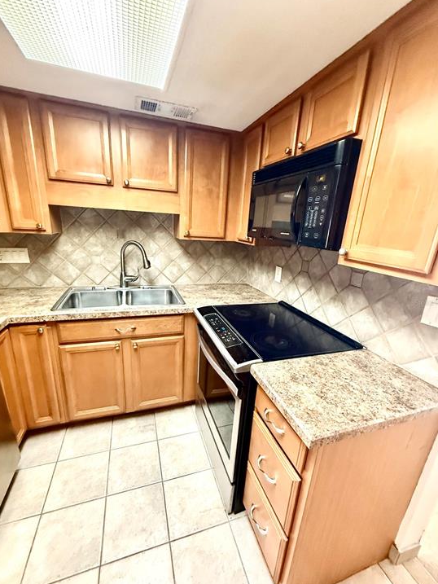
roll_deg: -5.9
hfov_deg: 81.8
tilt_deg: -17.3
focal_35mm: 15
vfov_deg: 98.1
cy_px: 302
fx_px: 253
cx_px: 217
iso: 800
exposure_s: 1/60
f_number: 2.2
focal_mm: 2.22
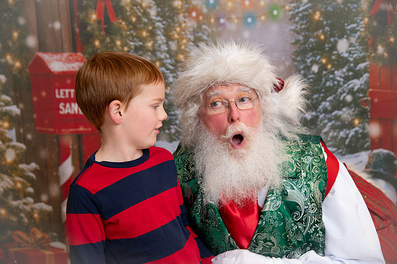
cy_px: 132
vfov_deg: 21.9
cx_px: 198
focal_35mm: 62
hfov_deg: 32.4
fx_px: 683
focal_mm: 62
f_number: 4.5
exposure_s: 1/200
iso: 1250
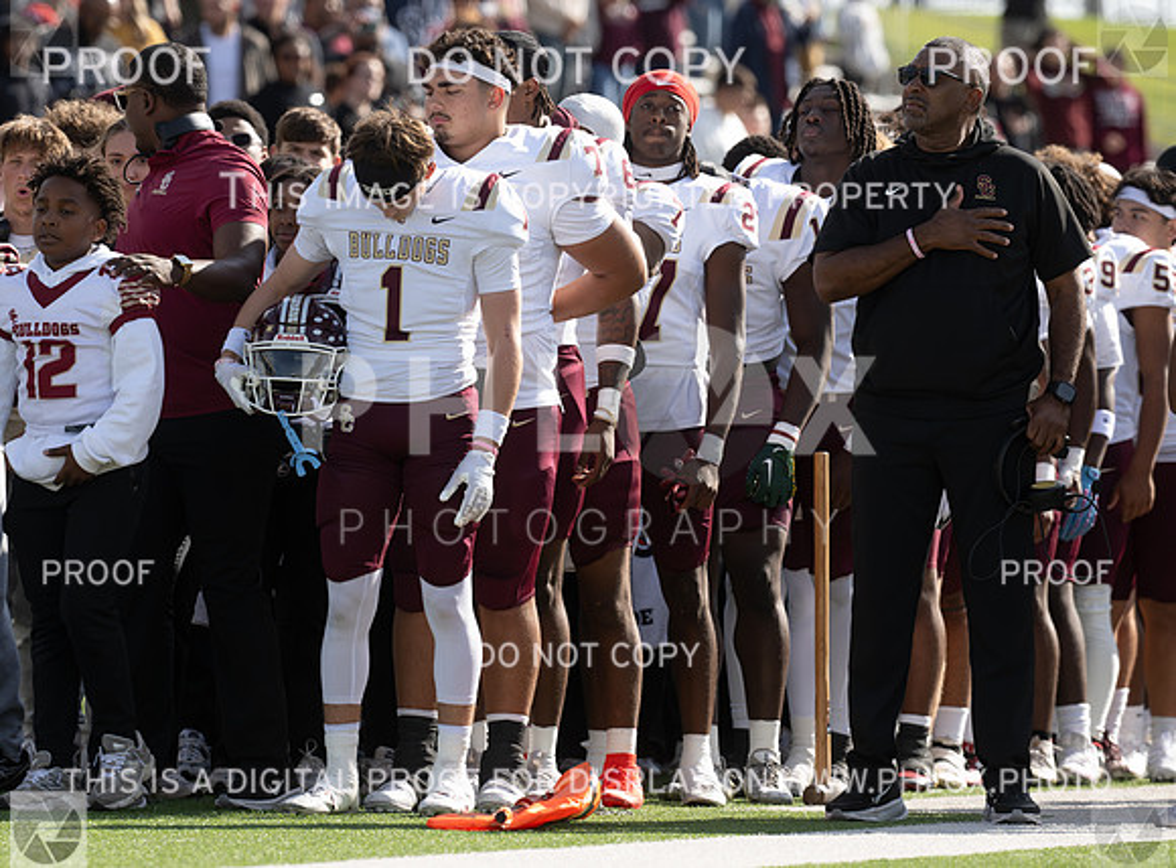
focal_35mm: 449
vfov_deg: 3.3
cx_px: 499
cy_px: 449
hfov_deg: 4.4
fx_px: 15162
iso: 2000
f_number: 7.1
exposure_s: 1/2500
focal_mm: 400
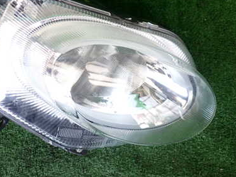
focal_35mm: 48
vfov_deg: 30.1
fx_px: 327
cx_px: 89
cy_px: 62
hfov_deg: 39.4
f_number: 2.3
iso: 200
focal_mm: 5.4
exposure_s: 1/50
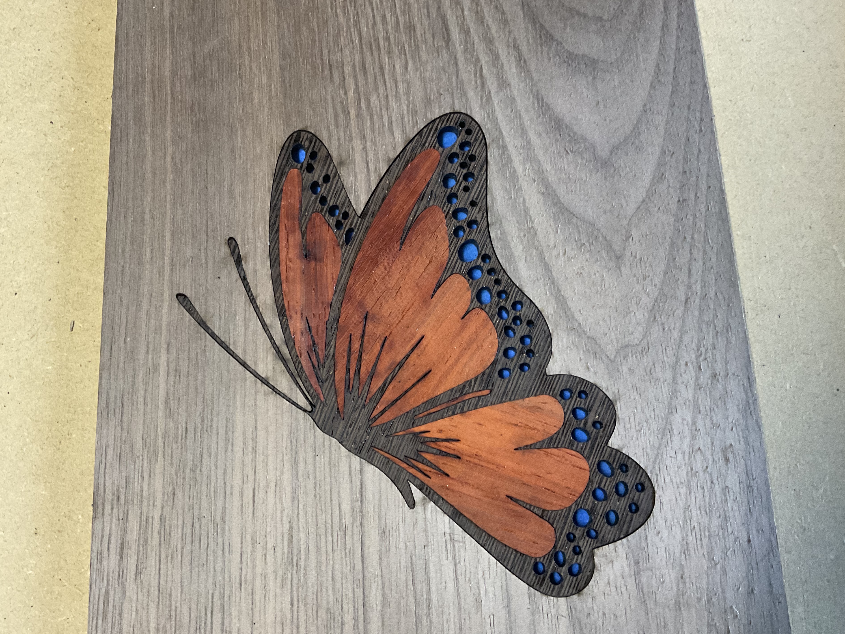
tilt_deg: -77.6
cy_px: 319
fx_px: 757
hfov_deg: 58.3
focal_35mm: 31
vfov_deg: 45.4
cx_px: 408
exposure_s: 1/60
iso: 125
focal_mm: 3
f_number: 1.8
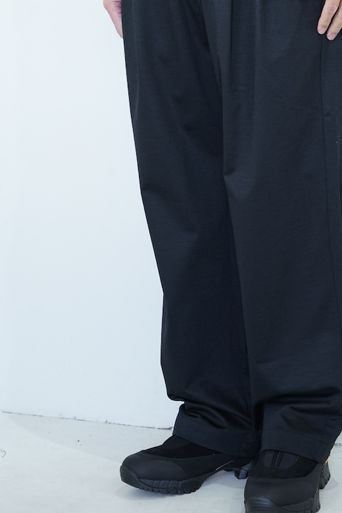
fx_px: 1524
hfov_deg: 12.8
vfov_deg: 19.0
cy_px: 152
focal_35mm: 107
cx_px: 248
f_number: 5.6
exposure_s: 1/50
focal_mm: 65
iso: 1000
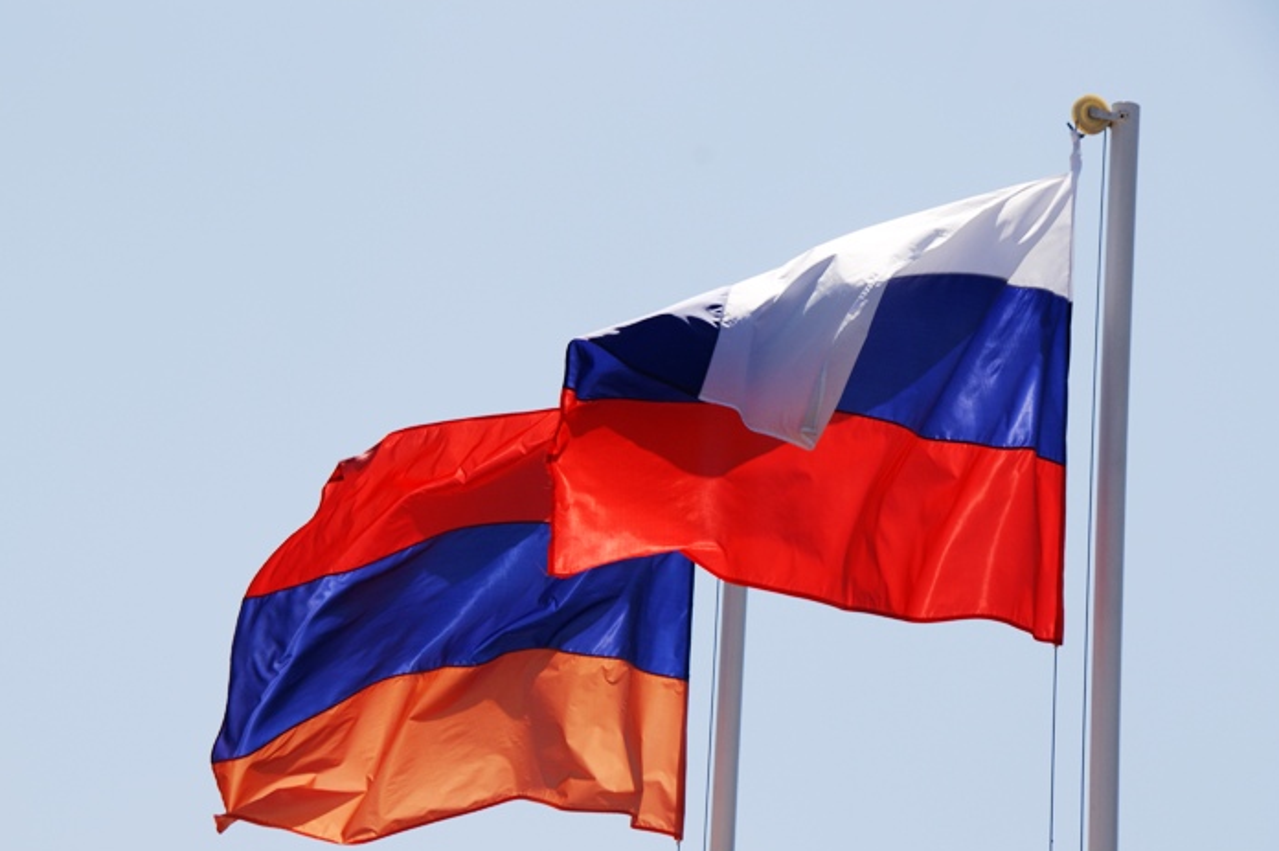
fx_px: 5290
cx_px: 599
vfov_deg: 9.2
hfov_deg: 13.8
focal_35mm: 149
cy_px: 464
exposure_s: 1/400
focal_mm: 90
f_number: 9
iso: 100
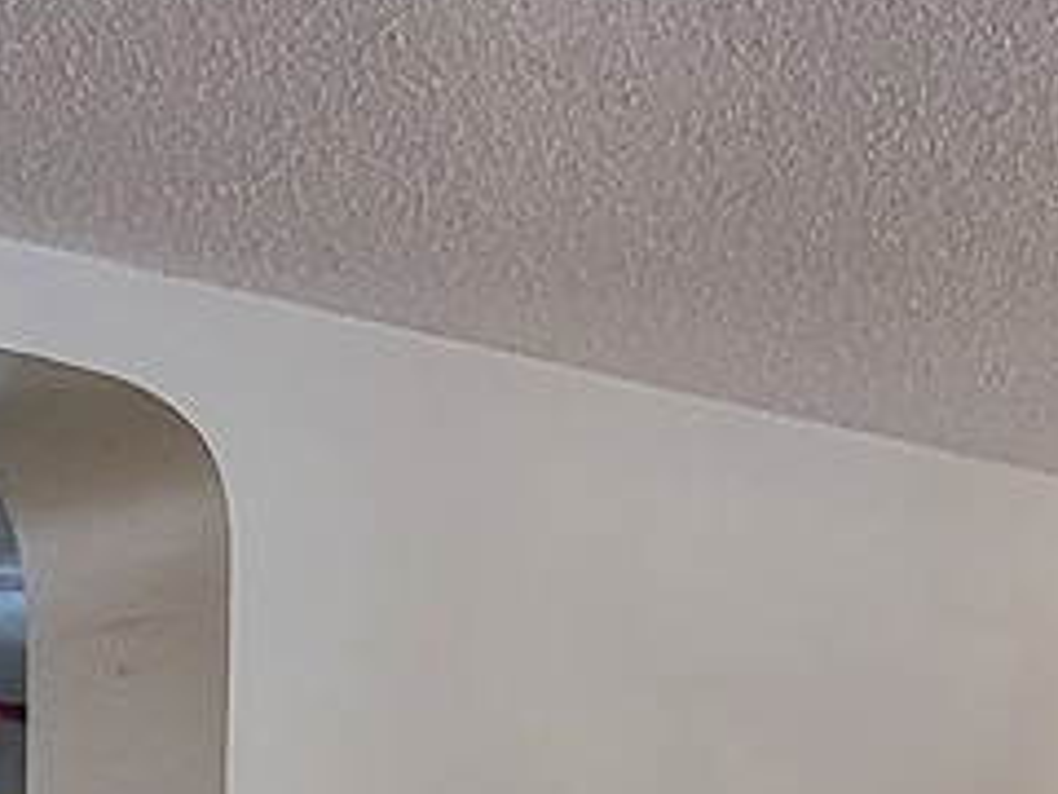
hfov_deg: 25.0
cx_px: 445
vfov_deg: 15.3
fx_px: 2384
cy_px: 1575
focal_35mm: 78
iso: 200
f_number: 2.2
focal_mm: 1.74
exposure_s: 1/60
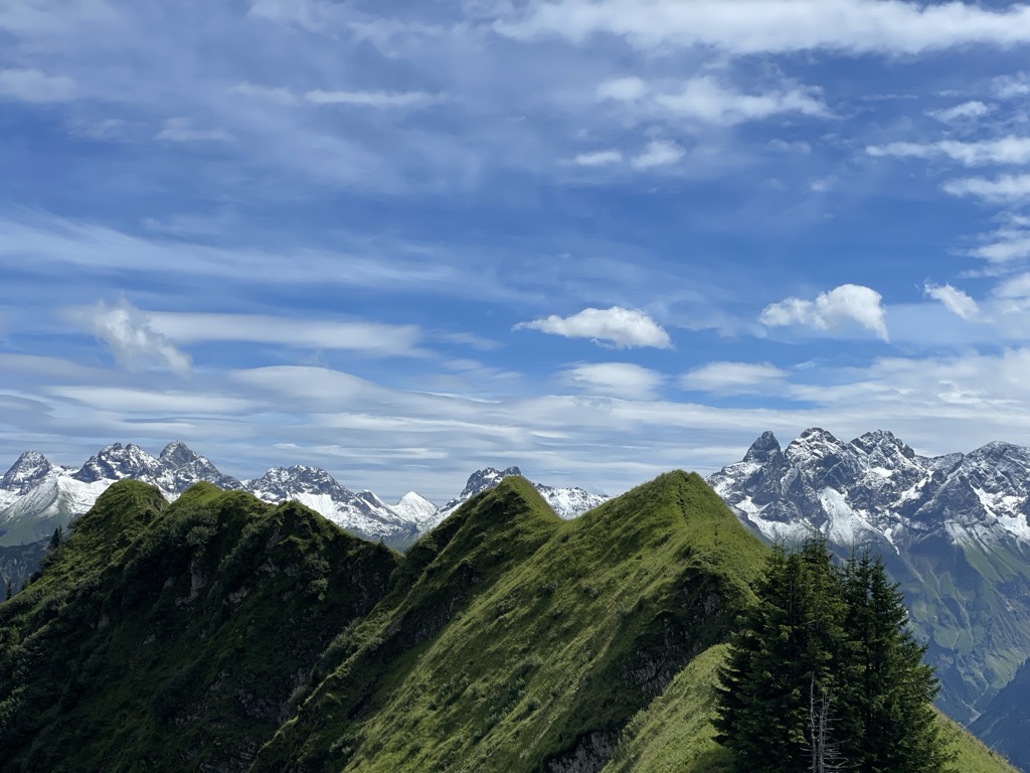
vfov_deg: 28.0
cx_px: 515
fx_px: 1547
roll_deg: -0.6
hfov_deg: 36.8
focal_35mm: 52
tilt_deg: +7.5
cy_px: 386
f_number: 2
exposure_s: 1/2660
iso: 25
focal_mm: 6
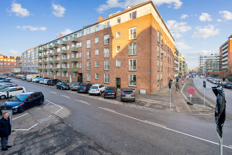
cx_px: 116
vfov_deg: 73.7
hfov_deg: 96.7
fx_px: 103
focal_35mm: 16
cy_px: 78
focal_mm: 16
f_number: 7.1
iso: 320
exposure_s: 1/200
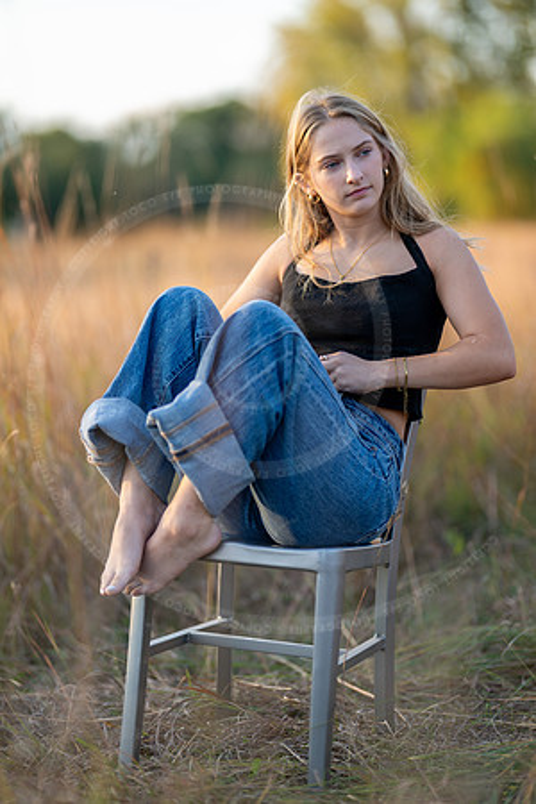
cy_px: 402
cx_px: 268
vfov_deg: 23.9
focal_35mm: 85
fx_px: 1898
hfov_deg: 16.1
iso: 125
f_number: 1.2
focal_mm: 85
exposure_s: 1/800
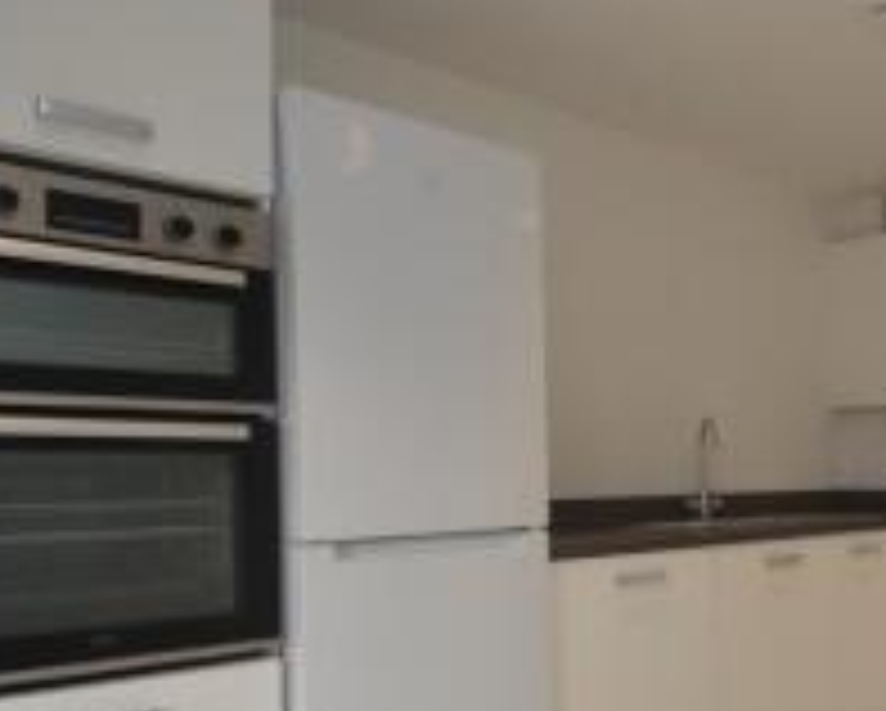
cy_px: 448
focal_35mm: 34
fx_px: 892
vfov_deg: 43.1
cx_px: 873
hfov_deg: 45.2
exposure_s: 1/100
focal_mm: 10
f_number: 5
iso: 200
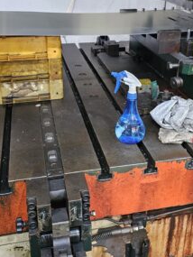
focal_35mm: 43
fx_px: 319
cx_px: 93
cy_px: 94
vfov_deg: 43.4
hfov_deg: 33.6
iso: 640
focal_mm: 6.3
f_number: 1.7
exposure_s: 1/60
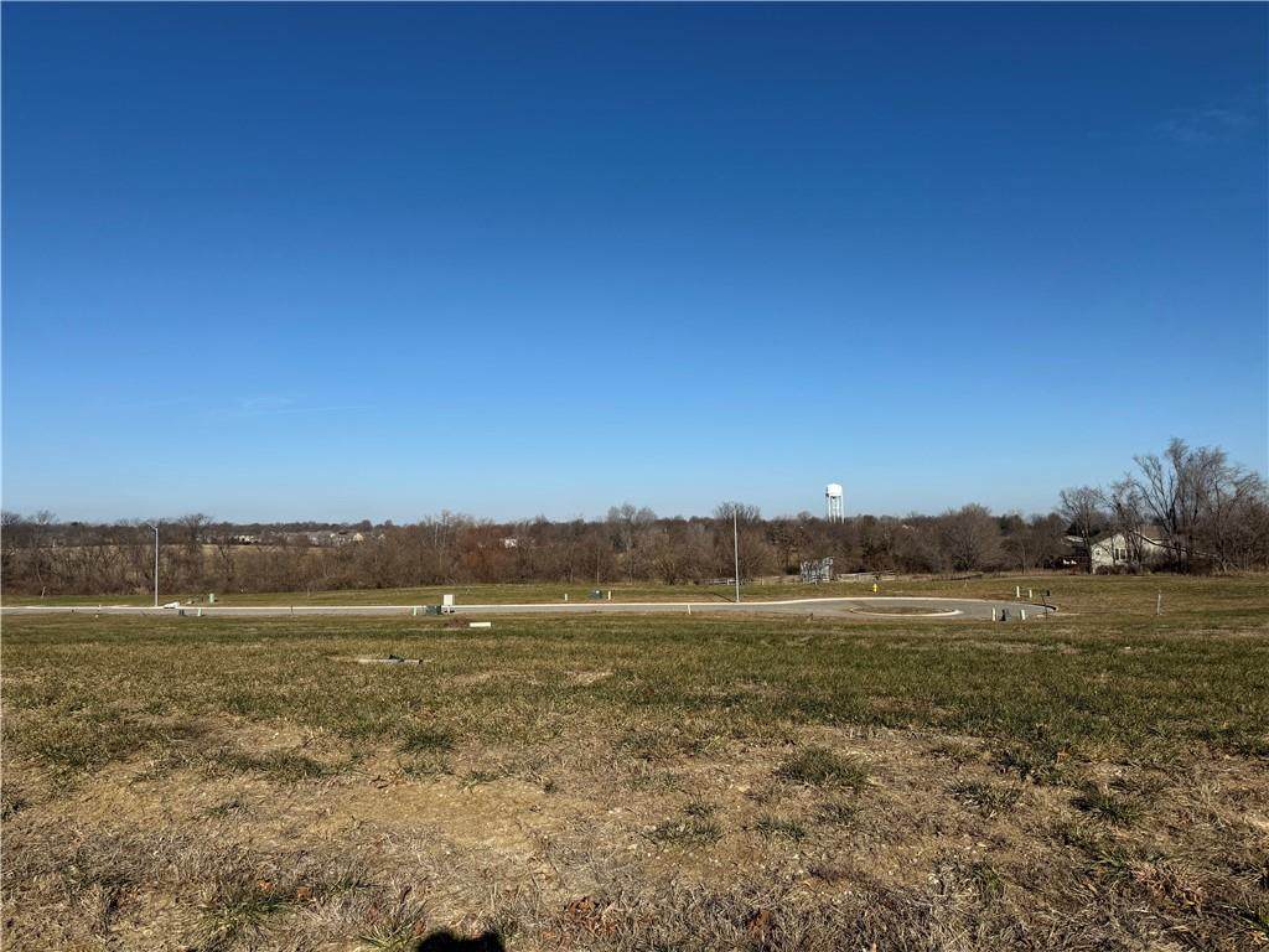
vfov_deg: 56.8
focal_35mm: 24
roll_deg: +0.5
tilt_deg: +3.8
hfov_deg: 71.6
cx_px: 634
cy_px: 476
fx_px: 880
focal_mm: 6.76
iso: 80
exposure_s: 1/8130
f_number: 1.78
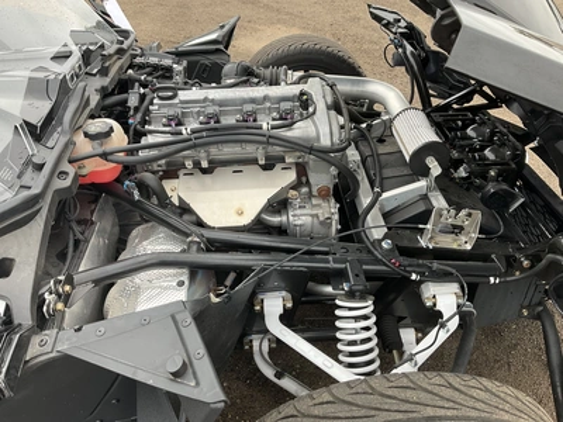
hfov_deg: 61.7
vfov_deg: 48.2
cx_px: 282
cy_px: 211
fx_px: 472
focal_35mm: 29
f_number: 1.8
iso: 32
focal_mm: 3
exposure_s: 1/122
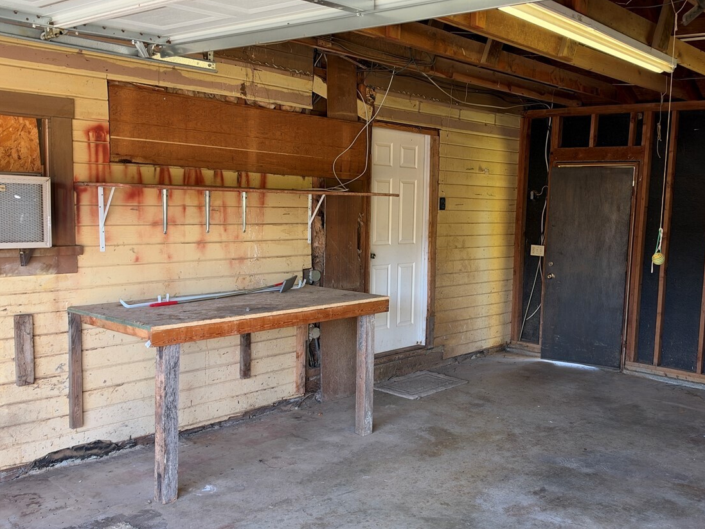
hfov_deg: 52.2
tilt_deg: -7.0
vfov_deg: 40.7
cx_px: 430
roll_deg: -1.0
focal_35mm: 35
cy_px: 278
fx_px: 713
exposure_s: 1/121
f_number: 1.8
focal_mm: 6.93
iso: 200
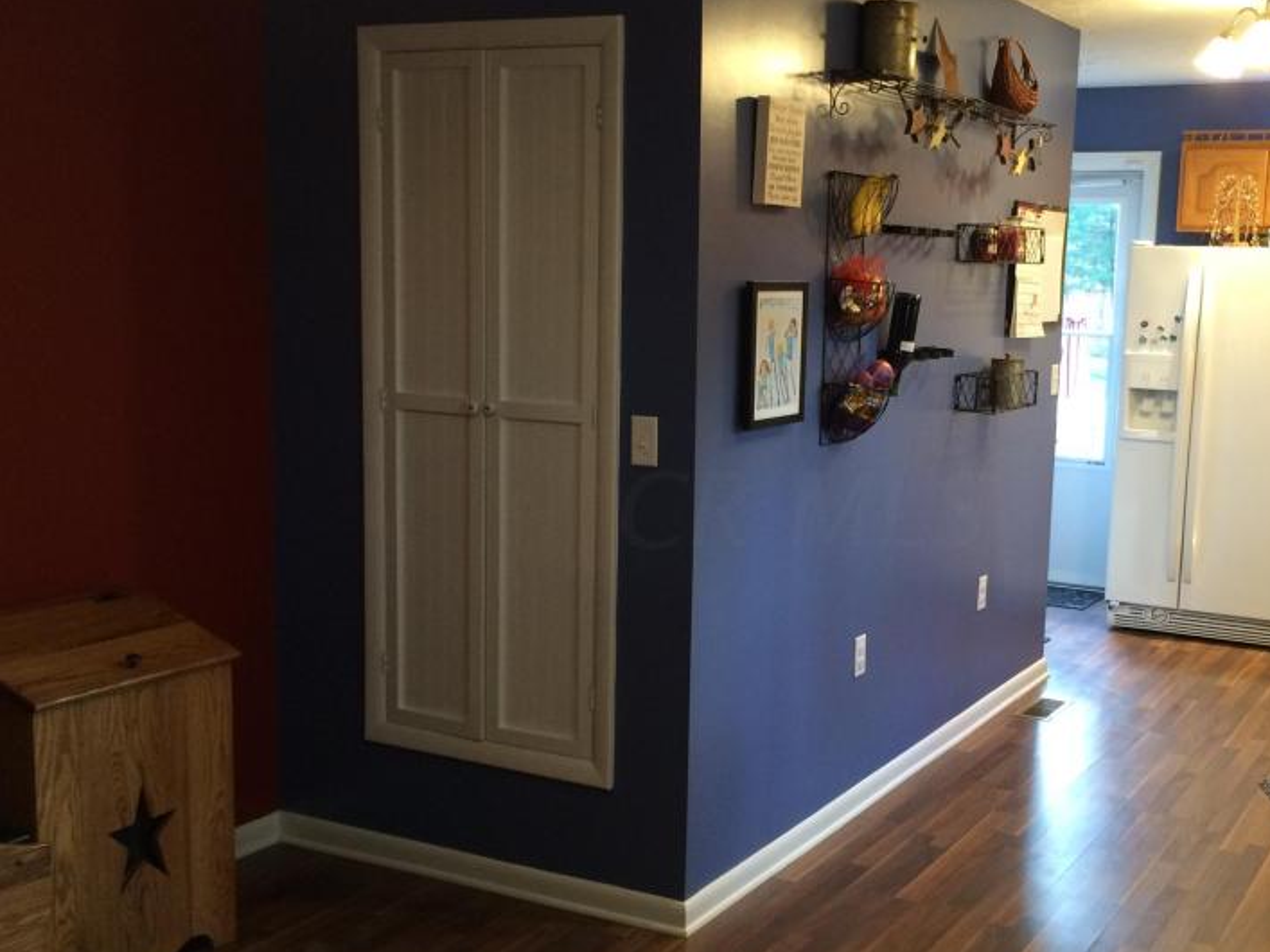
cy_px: 510
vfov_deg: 34.3
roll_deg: -1.1
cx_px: 803
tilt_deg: -8.8
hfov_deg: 44.4
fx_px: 1541
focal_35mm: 42
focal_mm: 4.15
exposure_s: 1/30
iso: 125
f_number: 2.2
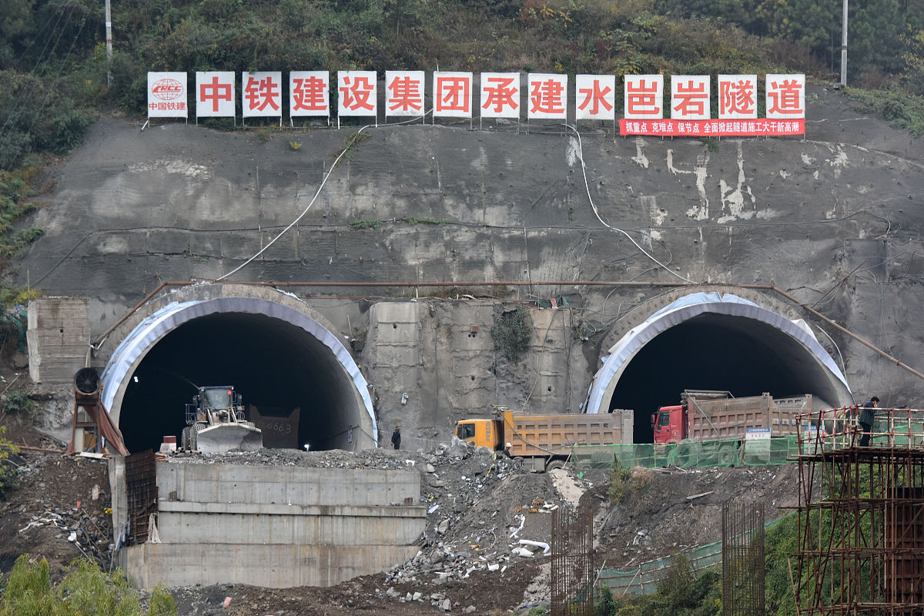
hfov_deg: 10.2
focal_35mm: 202
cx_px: 462
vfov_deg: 6.8
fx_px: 5197
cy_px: 308
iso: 320
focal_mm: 135
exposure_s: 1/80
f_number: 8
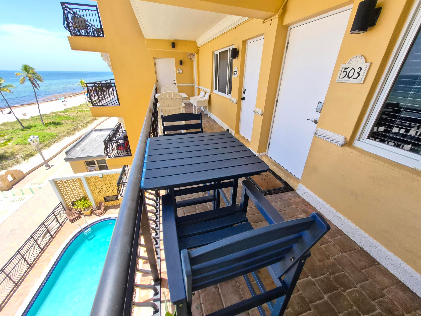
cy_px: 158
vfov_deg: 89.9
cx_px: 210
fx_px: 158
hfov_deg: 106.2
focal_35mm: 13
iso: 25
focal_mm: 1.7
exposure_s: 1/410
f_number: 2.2
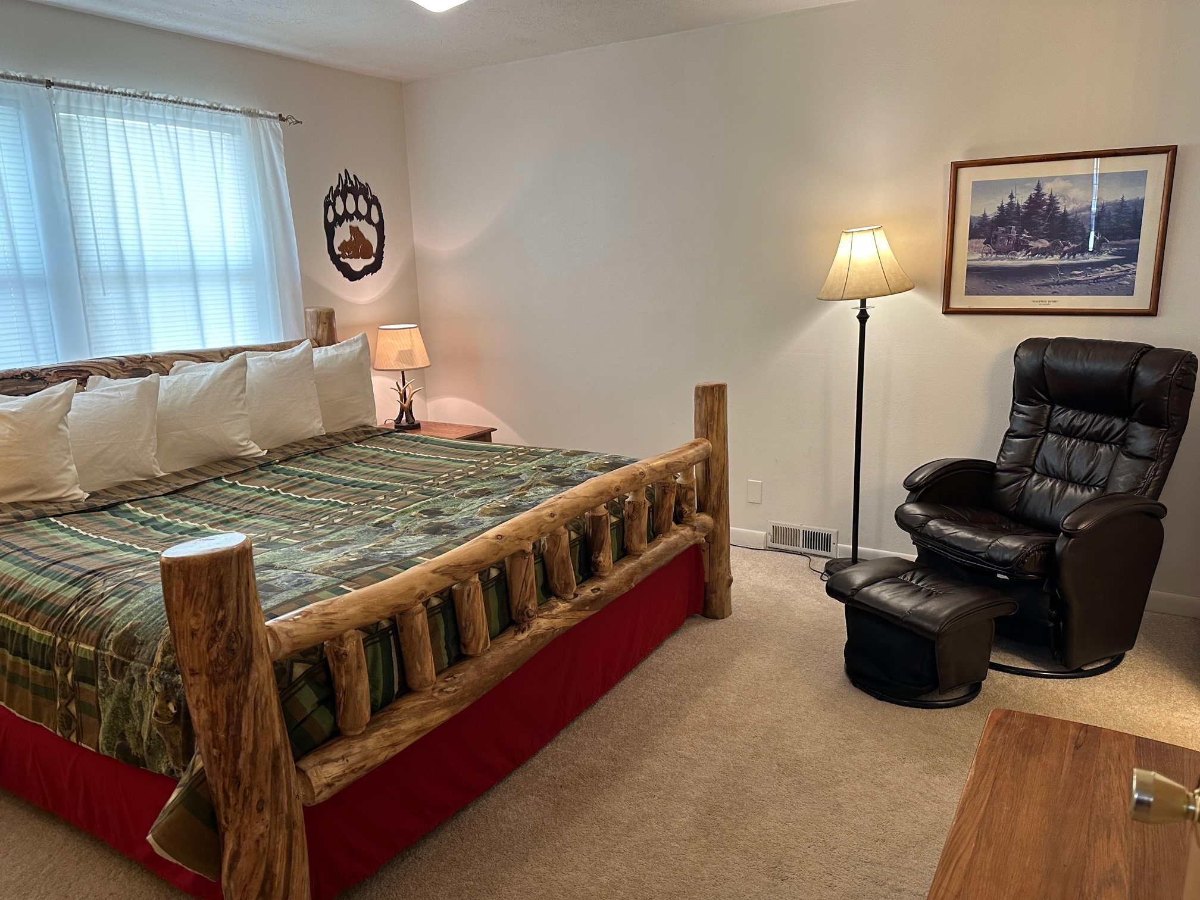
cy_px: 450
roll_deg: +1.5
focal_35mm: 24
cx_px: 600
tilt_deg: -13.4
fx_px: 832
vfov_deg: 56.8
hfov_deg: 71.6
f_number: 1.78
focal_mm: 6.86
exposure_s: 1/60
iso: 250
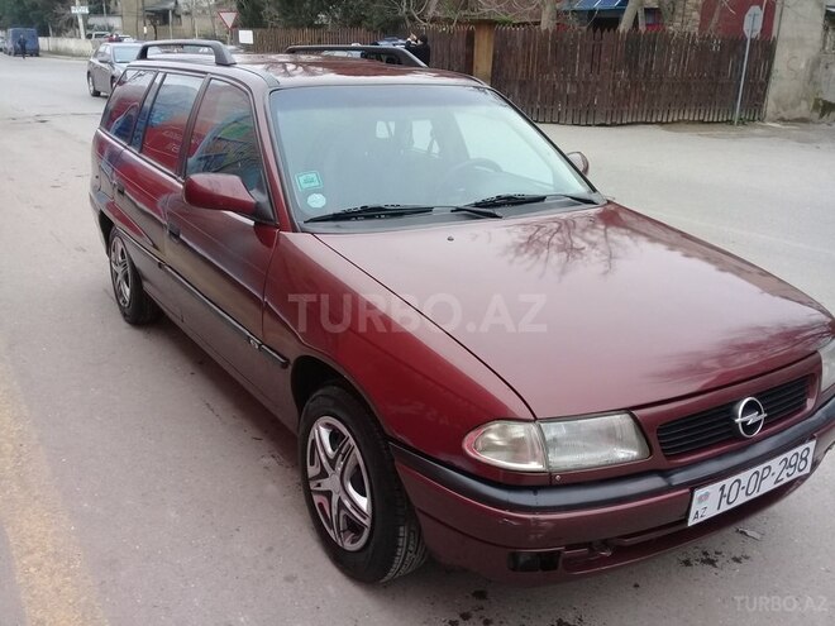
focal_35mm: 31
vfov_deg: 45.4
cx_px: 418
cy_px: 313
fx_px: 748
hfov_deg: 58.4
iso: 100
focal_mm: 3.3
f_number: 2.2
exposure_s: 1/100
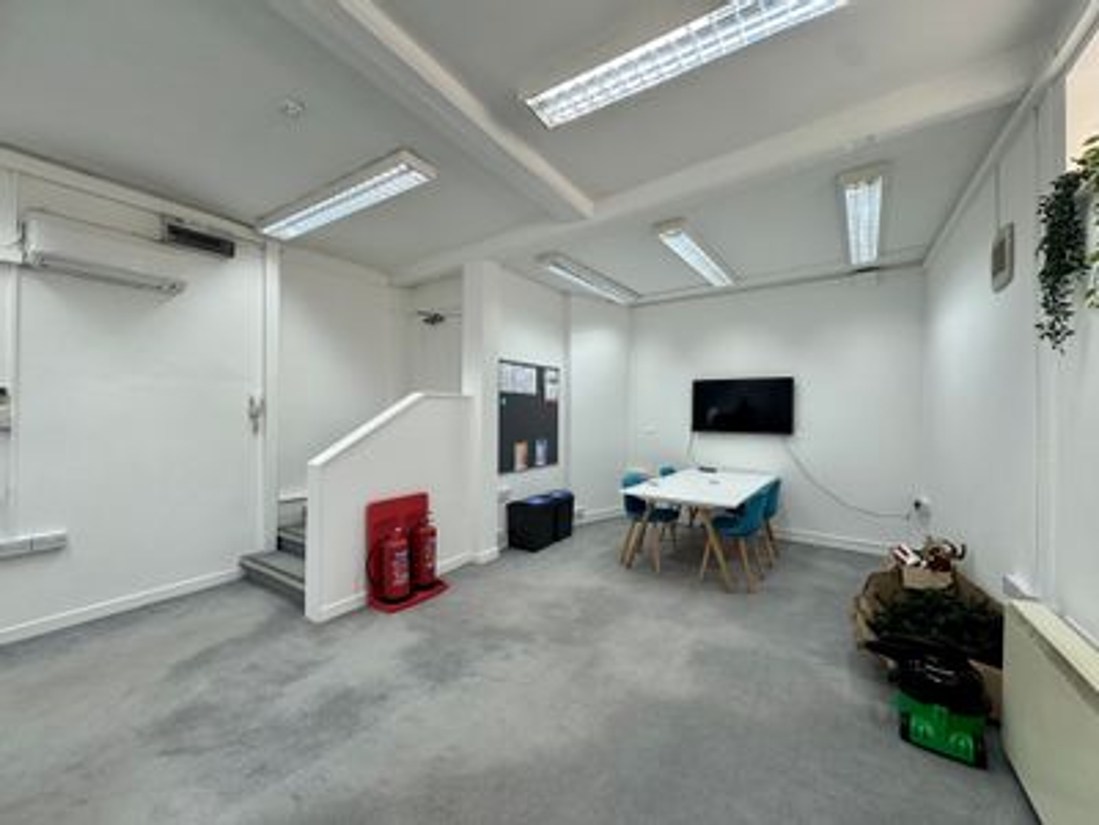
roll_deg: -0.6
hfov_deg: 102.1
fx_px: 444
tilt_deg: +0.1
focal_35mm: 14
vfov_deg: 85.7
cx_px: 550
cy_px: 412
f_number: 2.2
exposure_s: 1/100
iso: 50
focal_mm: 2.22
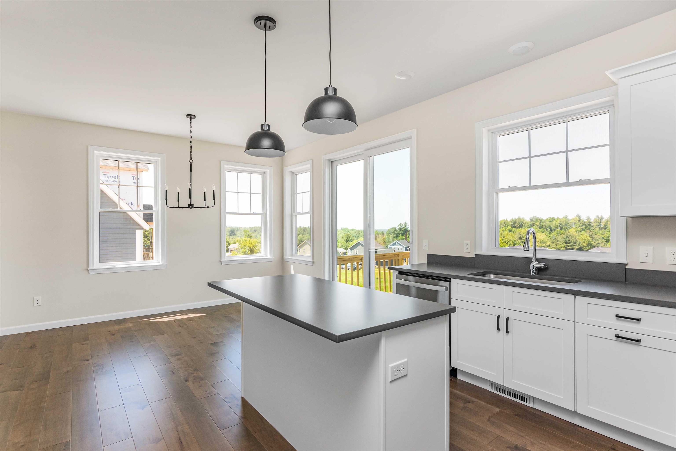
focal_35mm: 17
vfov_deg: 70.4
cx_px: 338
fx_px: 319
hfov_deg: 93.3
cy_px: 226
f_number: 6.3
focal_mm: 11.5
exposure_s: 1/125
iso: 250
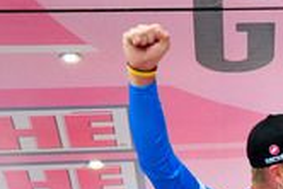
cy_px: 270
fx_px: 1707
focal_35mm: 217
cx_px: 665
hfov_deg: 8.7
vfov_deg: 6.3
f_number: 4.2
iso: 1250
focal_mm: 45
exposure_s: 1/500
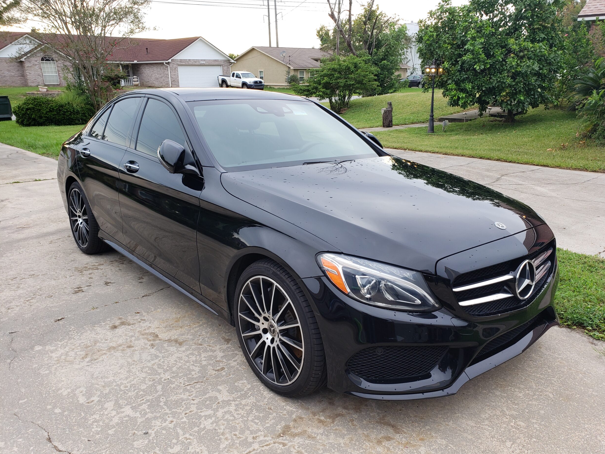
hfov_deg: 65.3
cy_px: 233
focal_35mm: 27
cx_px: 312
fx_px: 472
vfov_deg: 51.4
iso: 64
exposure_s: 1/120
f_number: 2.4
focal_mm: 4.3
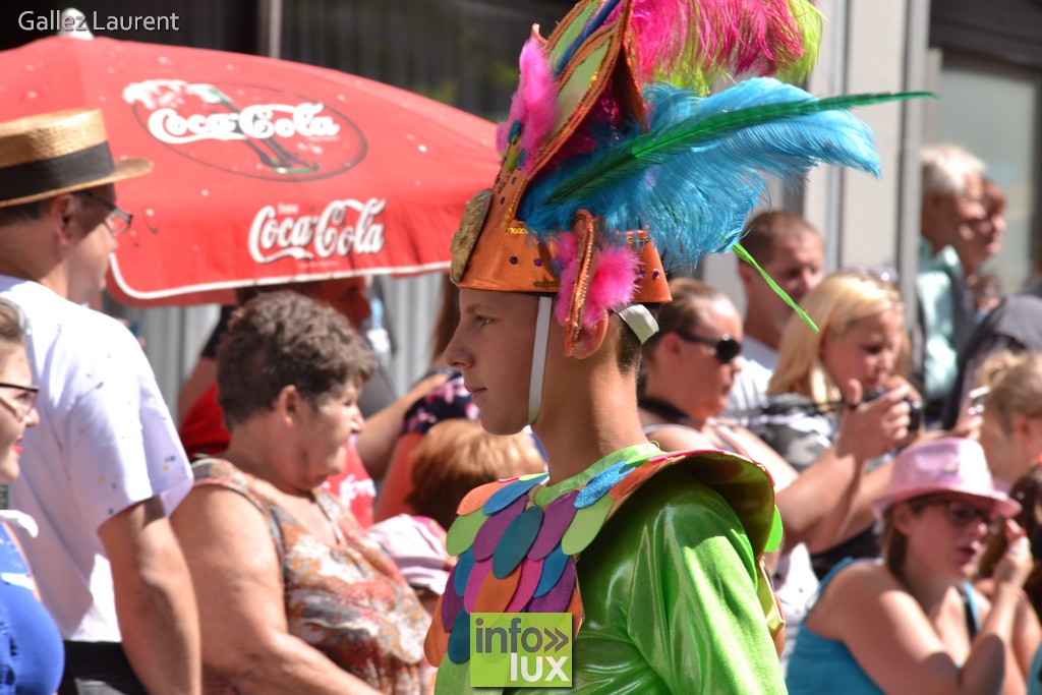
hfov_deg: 9.1
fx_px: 6513
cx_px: 521
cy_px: 348
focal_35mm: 225
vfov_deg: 6.1
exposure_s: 1/200
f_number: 9
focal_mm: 150
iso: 200
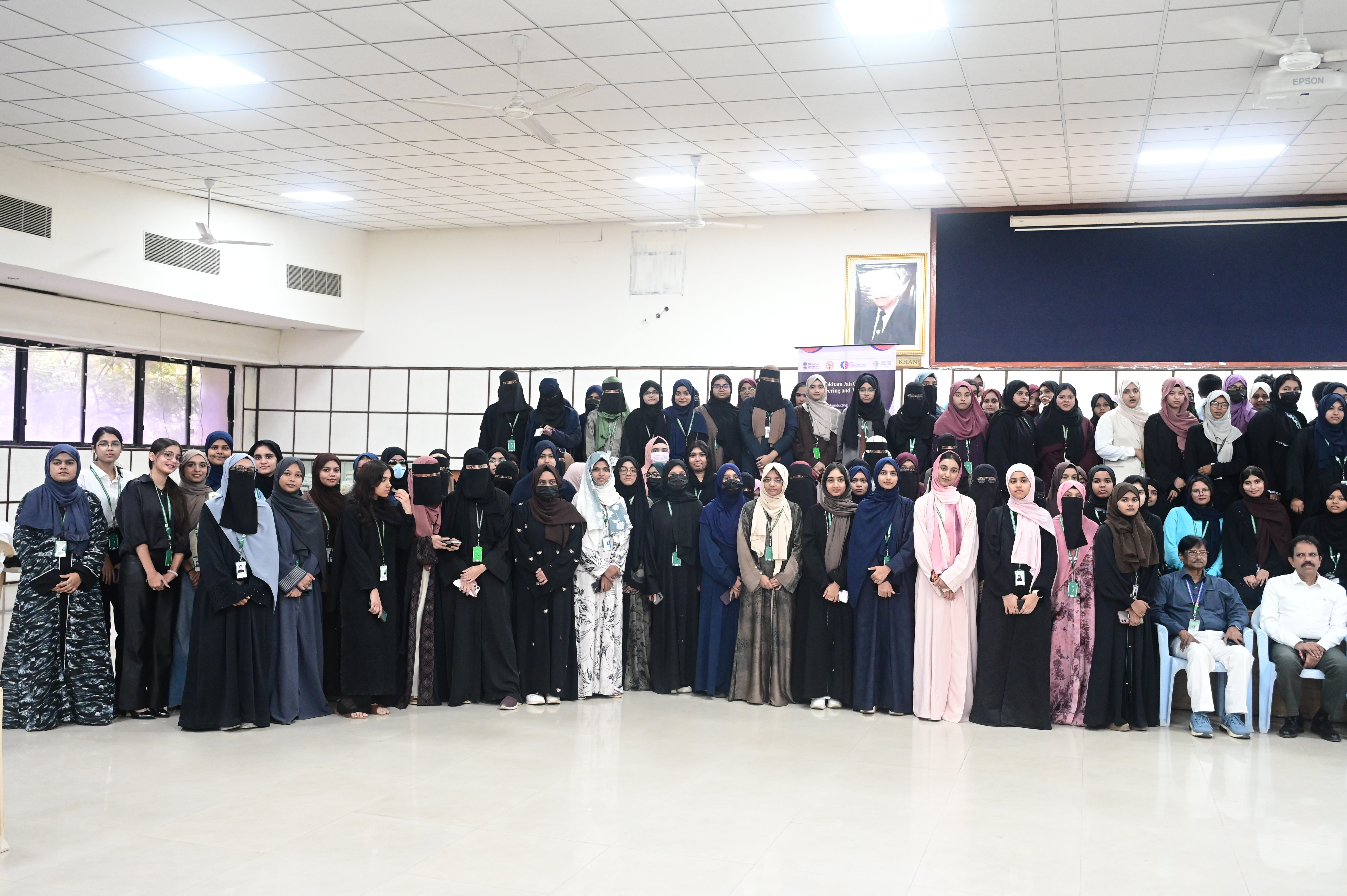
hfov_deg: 58.7
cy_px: 448
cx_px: 674
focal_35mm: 32
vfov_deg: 41.1
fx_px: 1197
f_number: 4
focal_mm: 32
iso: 5000
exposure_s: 1/125
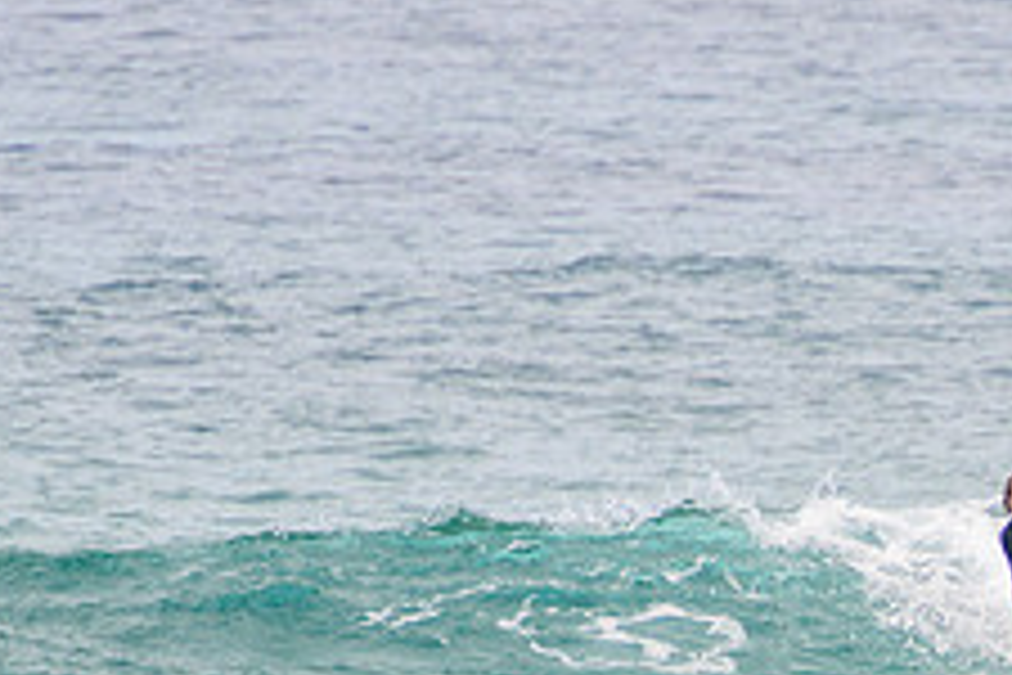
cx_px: 1358
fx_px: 39915
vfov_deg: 1.0
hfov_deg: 1.5
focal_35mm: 1420
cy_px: 860
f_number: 5.6
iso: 250
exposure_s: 1/2000
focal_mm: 400
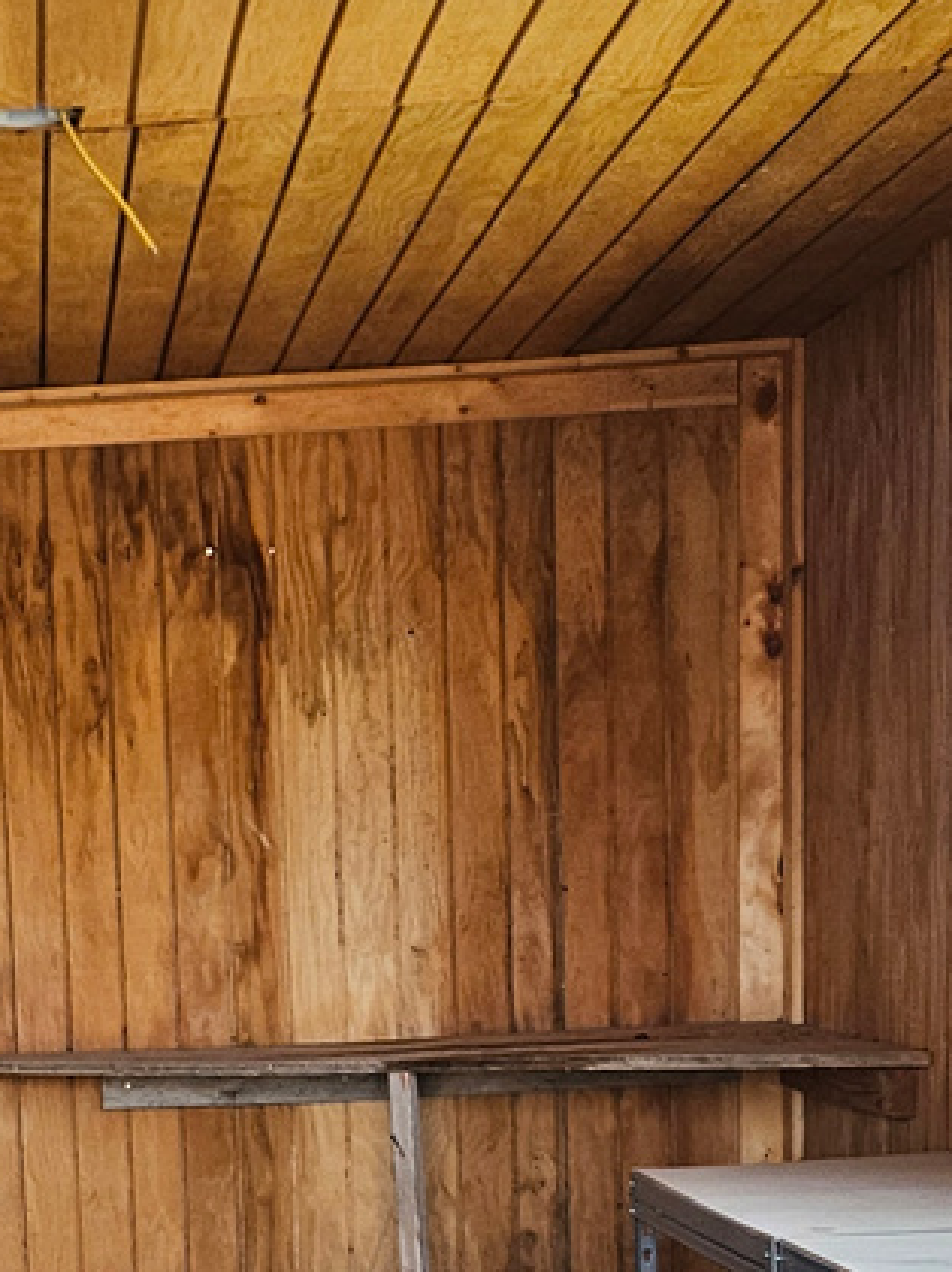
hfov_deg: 17.1
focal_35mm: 84
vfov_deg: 22.3
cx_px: -21
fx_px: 3085
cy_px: 1320
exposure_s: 1/180
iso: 160
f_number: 1.8
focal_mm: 5.4
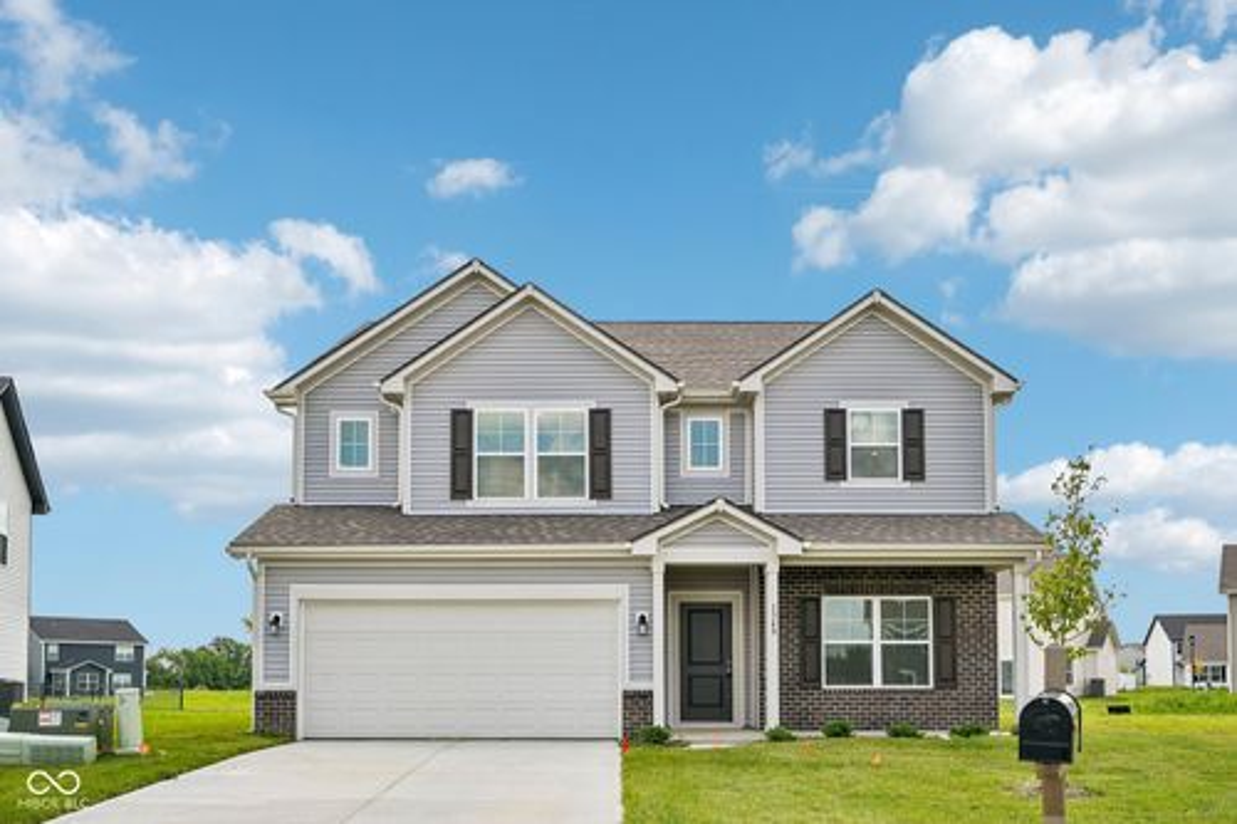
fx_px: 1030
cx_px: 618
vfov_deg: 43.6
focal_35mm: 30
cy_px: 412
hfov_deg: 61.9
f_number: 8
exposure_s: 1/320
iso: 100
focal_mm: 30
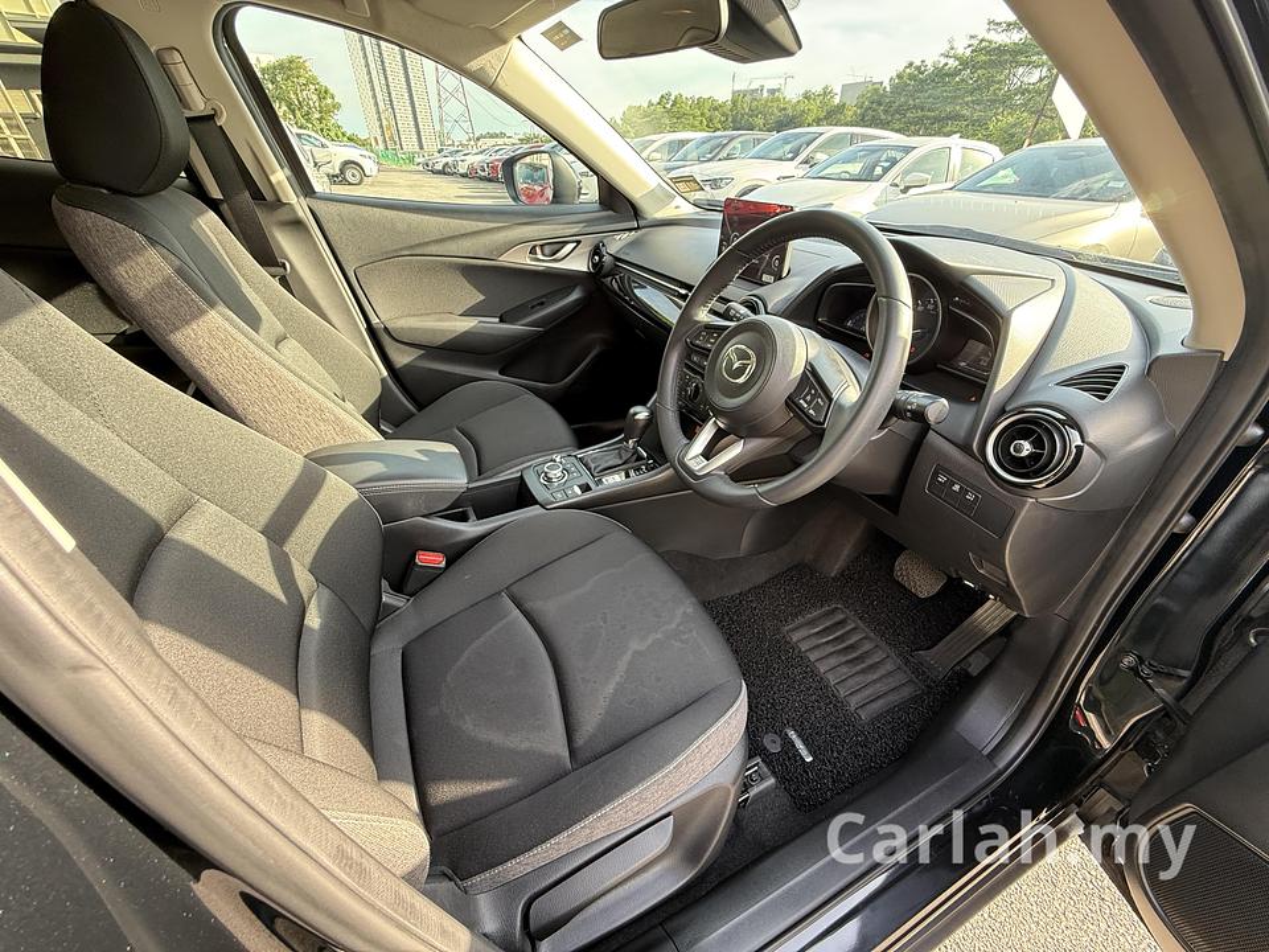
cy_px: 476
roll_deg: +0.8
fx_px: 513
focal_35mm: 14
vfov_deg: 85.7
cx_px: 634
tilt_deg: -31.7
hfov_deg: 102.1
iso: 200
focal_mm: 2.22
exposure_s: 1/99
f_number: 2.2
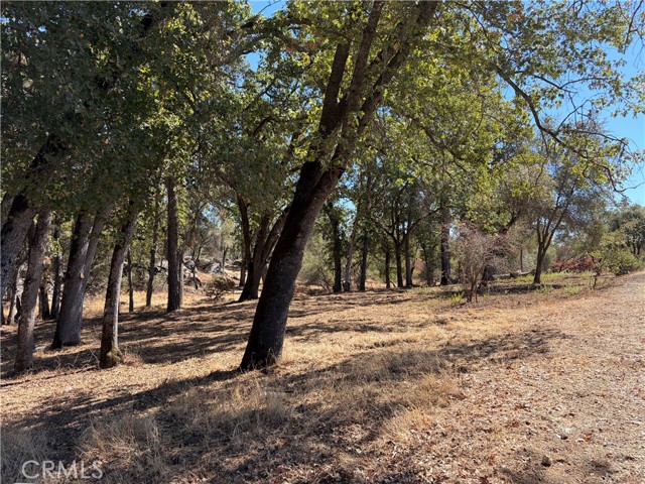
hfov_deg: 67.3
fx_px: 484
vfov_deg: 53.1
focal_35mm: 26
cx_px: 322
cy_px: 242
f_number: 1.6
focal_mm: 5.96
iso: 50
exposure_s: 1/1081
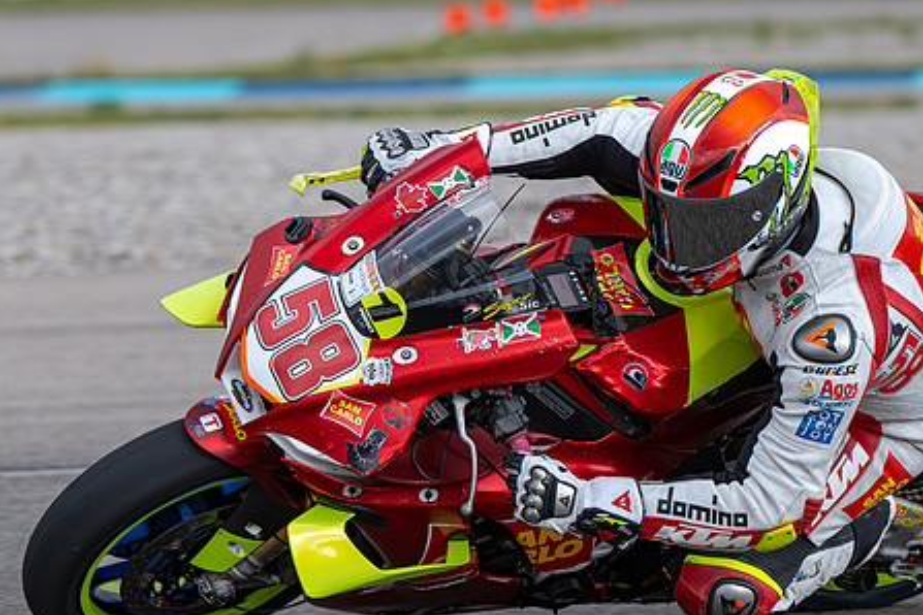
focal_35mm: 425
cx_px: 355
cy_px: 346
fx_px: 10896
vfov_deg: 3.2
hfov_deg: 4.9
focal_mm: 270
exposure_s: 1/1250
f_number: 6.3
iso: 900
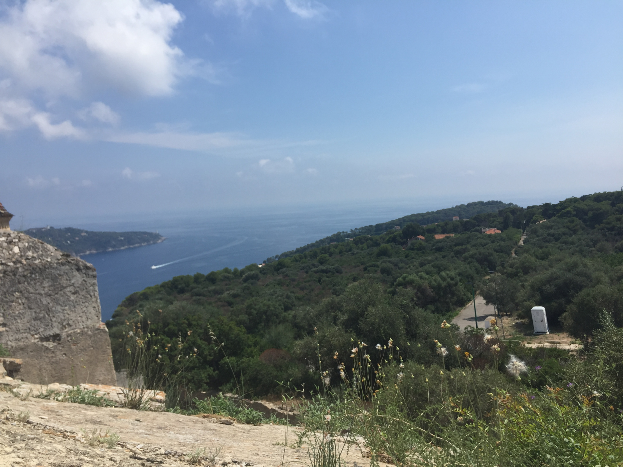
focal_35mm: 29
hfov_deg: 61.7
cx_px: 312
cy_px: 234
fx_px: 522
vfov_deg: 48.2
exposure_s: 1/3300
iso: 32
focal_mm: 4.15
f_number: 2.2
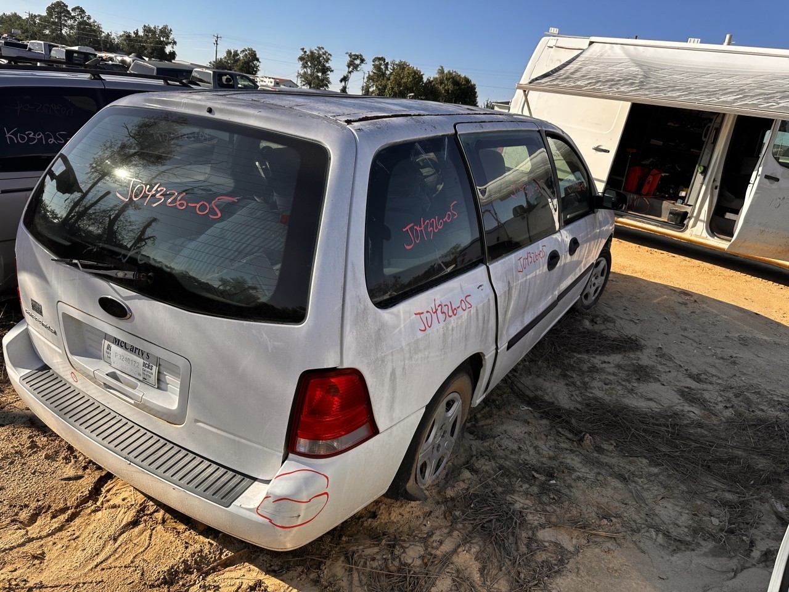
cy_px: 296
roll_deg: -10.0
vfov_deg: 56.8
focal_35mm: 24
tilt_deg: -17.0
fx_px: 547
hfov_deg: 71.6
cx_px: 394
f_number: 1.78
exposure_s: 1/2353
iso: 80
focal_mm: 6.86
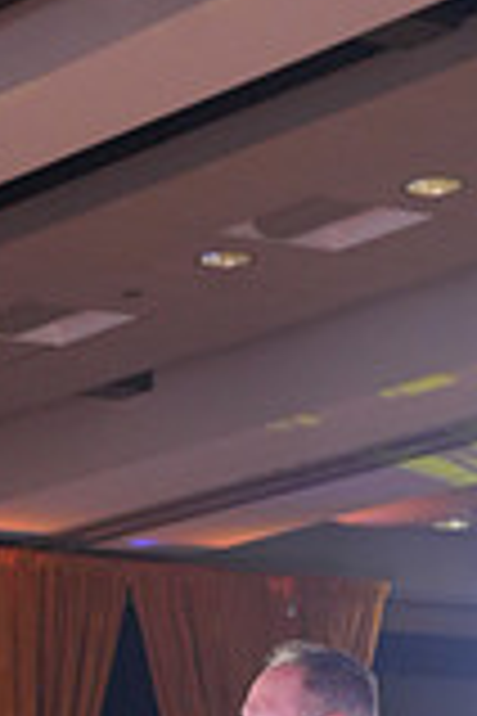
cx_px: -16
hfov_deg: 7.5
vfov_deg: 10.7
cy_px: 1198
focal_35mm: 182
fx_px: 3617
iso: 1600
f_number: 4
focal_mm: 50
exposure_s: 1/400
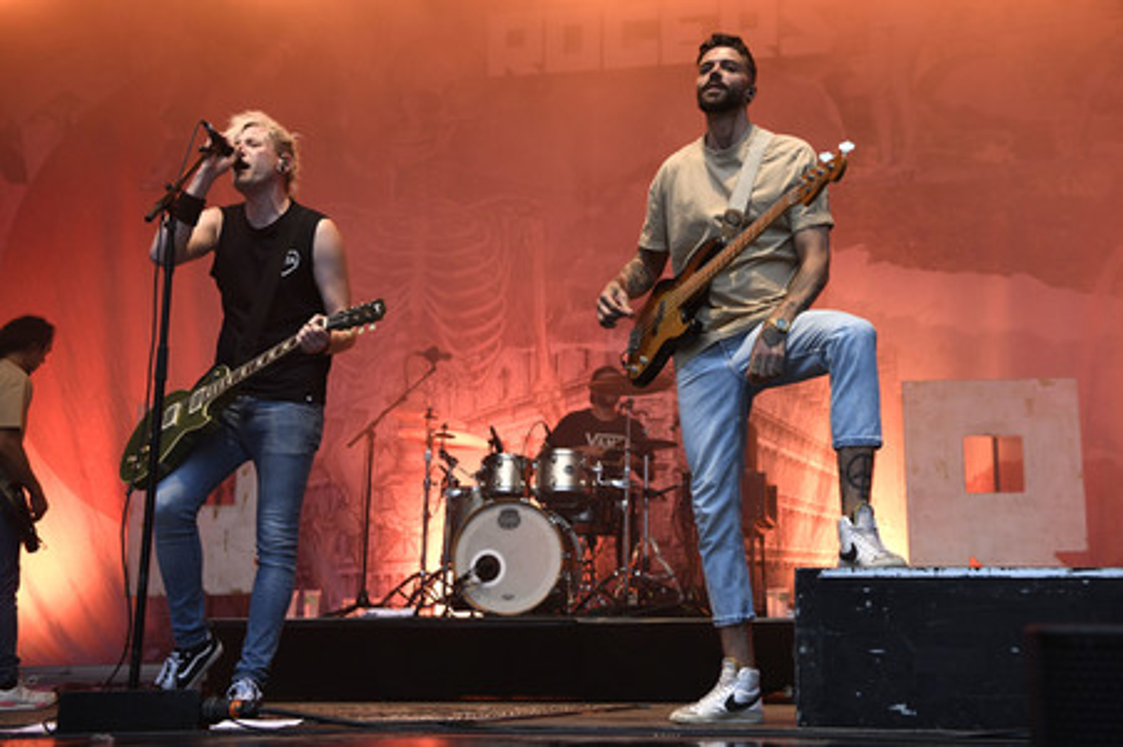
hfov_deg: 42.8
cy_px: 374
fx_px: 1434
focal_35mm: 46
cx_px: 562
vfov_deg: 29.2
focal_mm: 46
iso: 1250
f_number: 3.5
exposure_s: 1/320
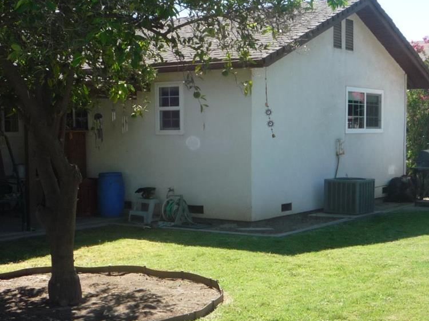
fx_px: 743
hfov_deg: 32.2
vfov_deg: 24.3
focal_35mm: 60
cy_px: 214
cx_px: 219
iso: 100
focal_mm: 5.2
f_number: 4
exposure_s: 1/320
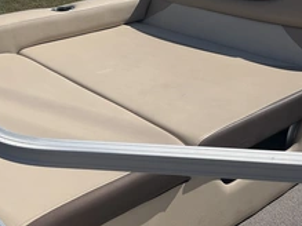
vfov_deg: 27.4
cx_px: 149
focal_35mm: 53
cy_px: 85
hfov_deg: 36.2
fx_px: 462
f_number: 1.8
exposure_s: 1/3125
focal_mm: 3
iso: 25
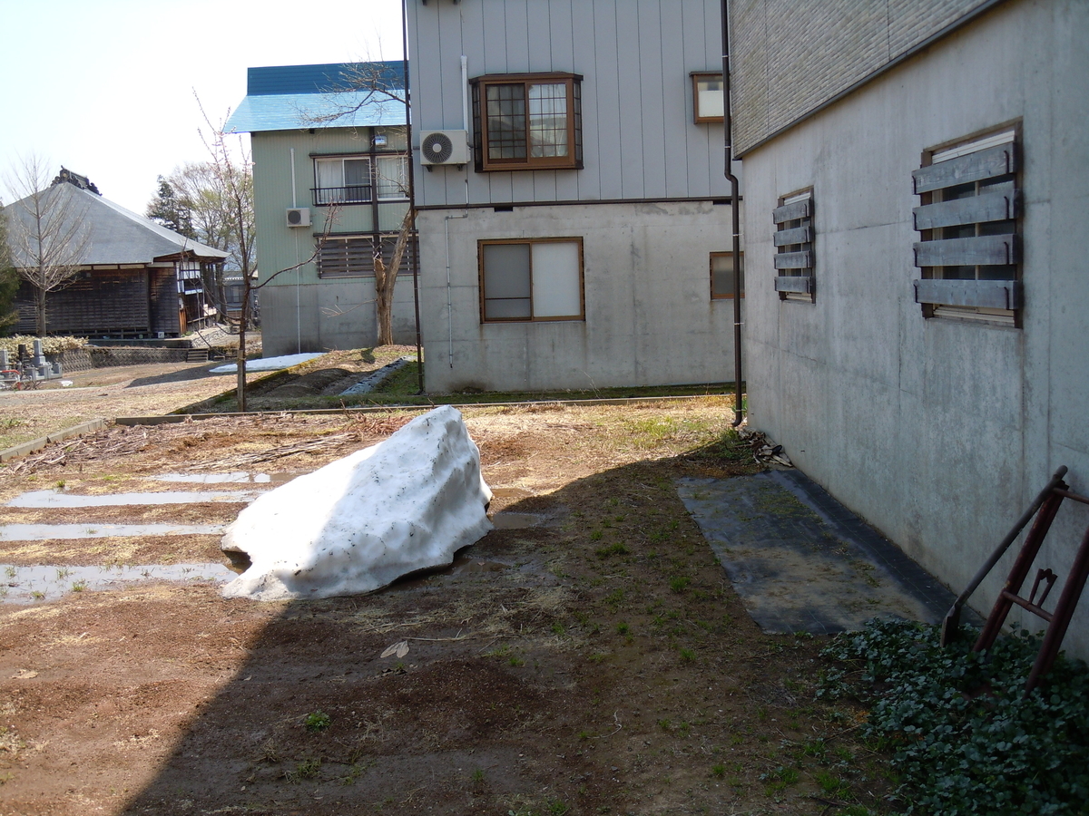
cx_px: 544
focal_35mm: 39
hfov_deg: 47.9
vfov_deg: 36.8
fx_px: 1227
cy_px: 408
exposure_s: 1/500
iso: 100
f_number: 3.7
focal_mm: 7.1
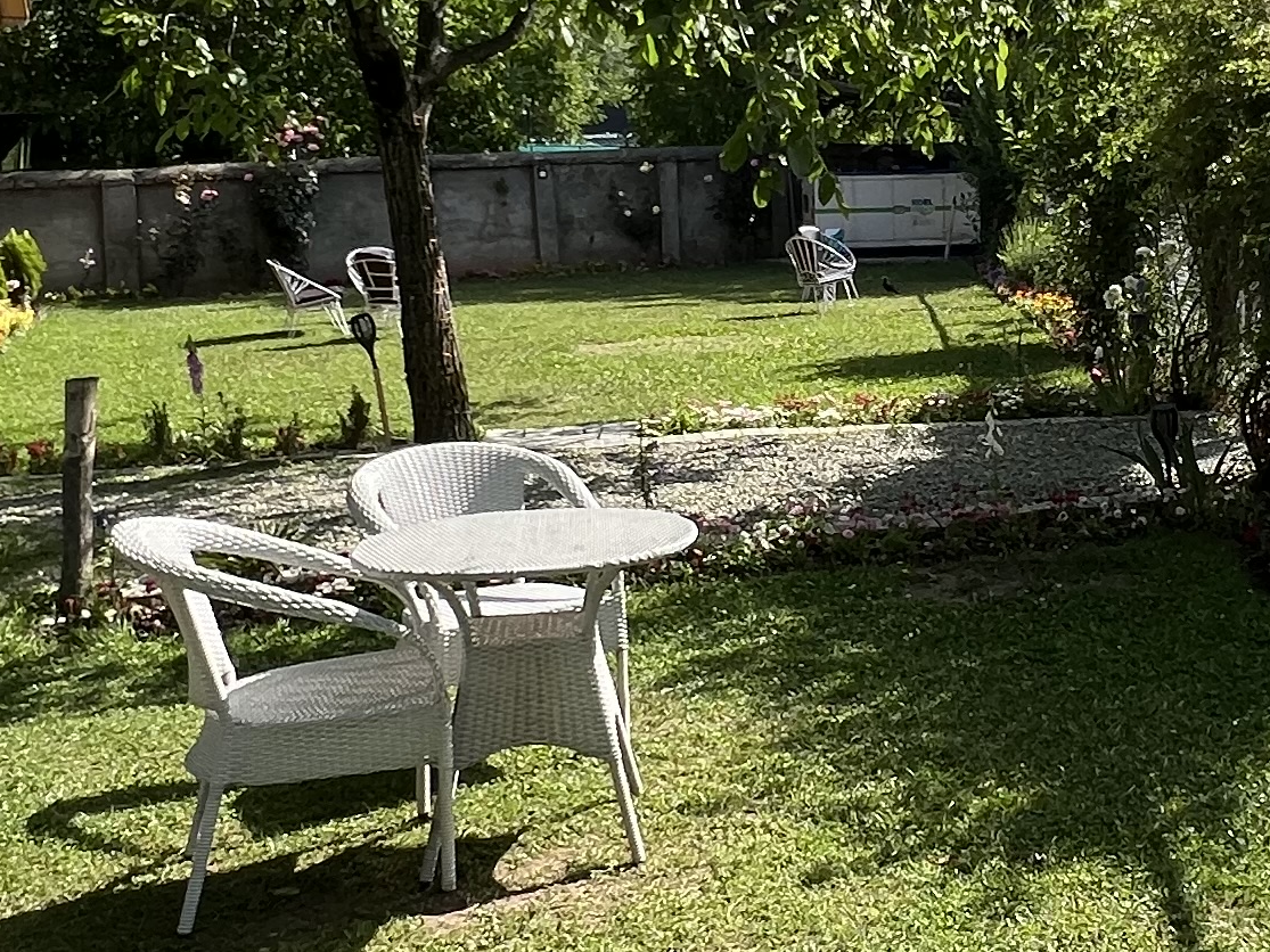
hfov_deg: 38.9
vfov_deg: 30.2
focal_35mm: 47
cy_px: 208
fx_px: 1724
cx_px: 1016
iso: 32
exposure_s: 1/626
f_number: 1.8
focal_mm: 1.57
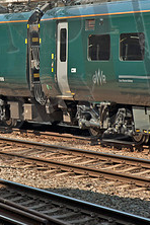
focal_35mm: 215
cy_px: 64
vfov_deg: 9.5
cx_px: 16
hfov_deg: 6.4
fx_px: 1346
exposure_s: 1/200
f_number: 7.1
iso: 200
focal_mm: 55
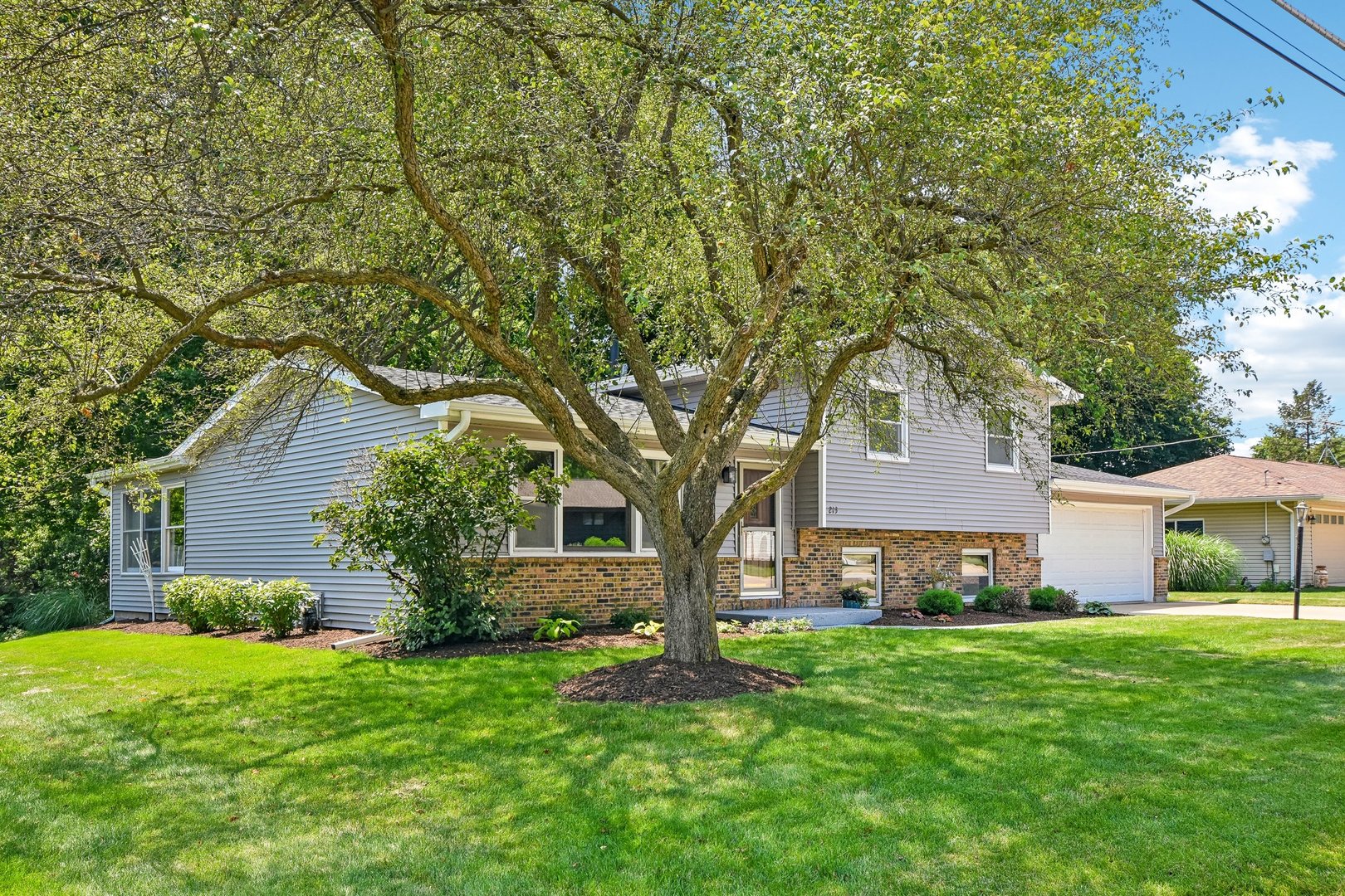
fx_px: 1121
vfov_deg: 43.6
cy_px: 448
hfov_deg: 61.9
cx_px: 672
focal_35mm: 30
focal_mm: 20
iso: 500
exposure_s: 1/320
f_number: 8
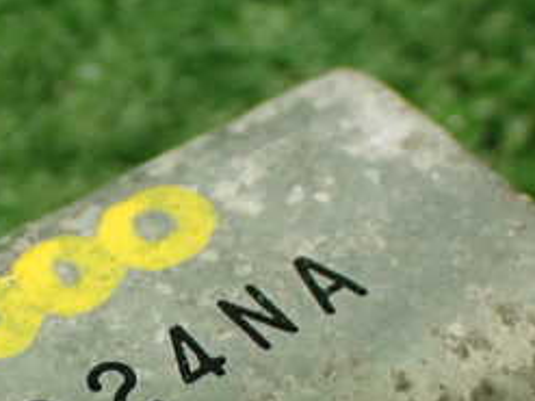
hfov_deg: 15.0
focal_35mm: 131
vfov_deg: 11.2
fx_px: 2024
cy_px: 377
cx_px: 102
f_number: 3.3
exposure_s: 1/80
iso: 800
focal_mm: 9.65
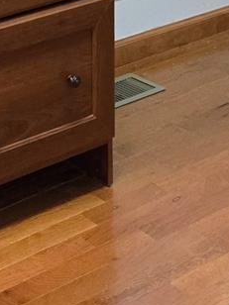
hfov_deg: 12.1
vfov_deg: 15.2
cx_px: -190
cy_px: -247
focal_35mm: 112
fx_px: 988
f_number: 1.8
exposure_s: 1/60
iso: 1000
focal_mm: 5.4
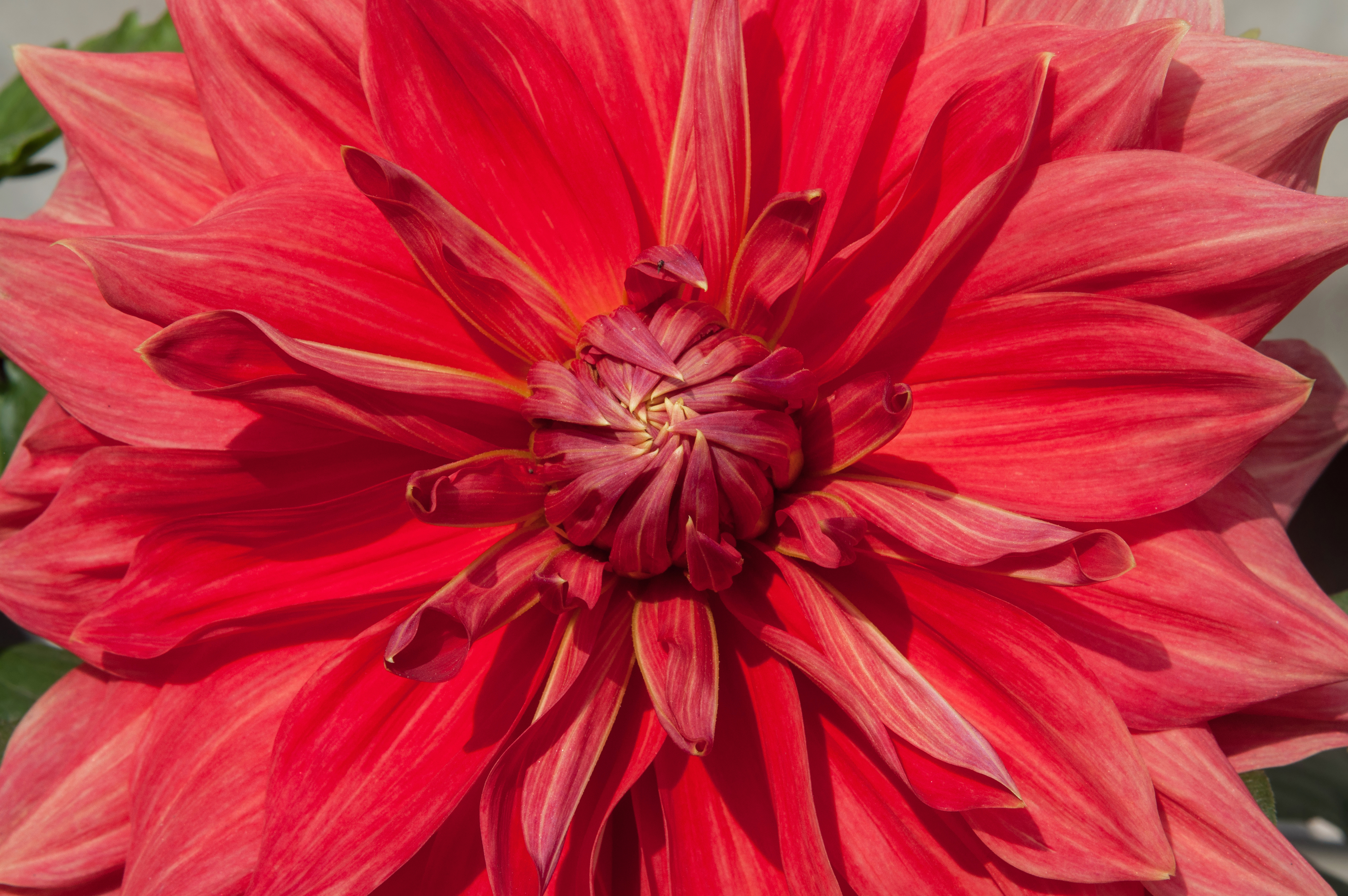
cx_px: 674
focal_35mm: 75
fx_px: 2805
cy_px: 448
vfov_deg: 18.1
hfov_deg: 27.0
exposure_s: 1/200
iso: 200
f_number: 14
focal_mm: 50
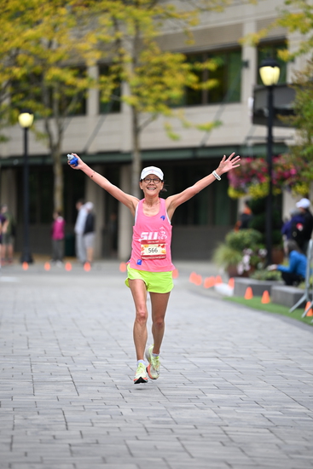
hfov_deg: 6.9
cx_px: 156
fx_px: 2606
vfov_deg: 10.3
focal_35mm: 200
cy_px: 234
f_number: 2.8
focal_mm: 200
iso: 640
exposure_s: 1/2000
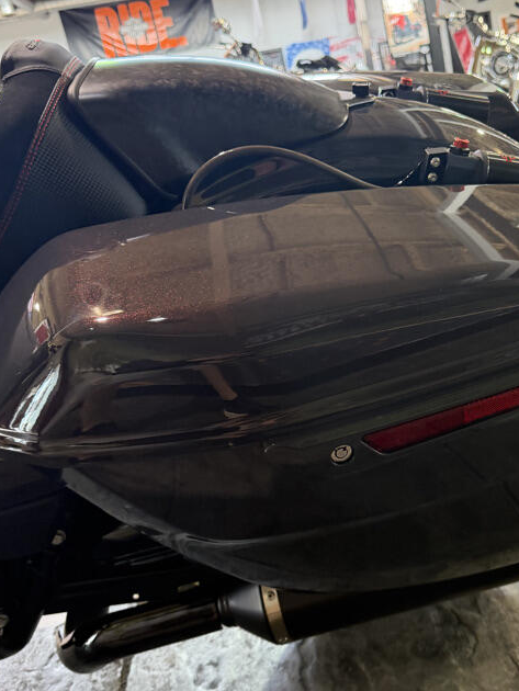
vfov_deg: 47.8
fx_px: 779
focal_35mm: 39
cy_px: 341
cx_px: 382
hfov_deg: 36.1
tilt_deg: -15.3
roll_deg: +11.0
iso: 250
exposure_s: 1/60
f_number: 1.78
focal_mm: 6.76
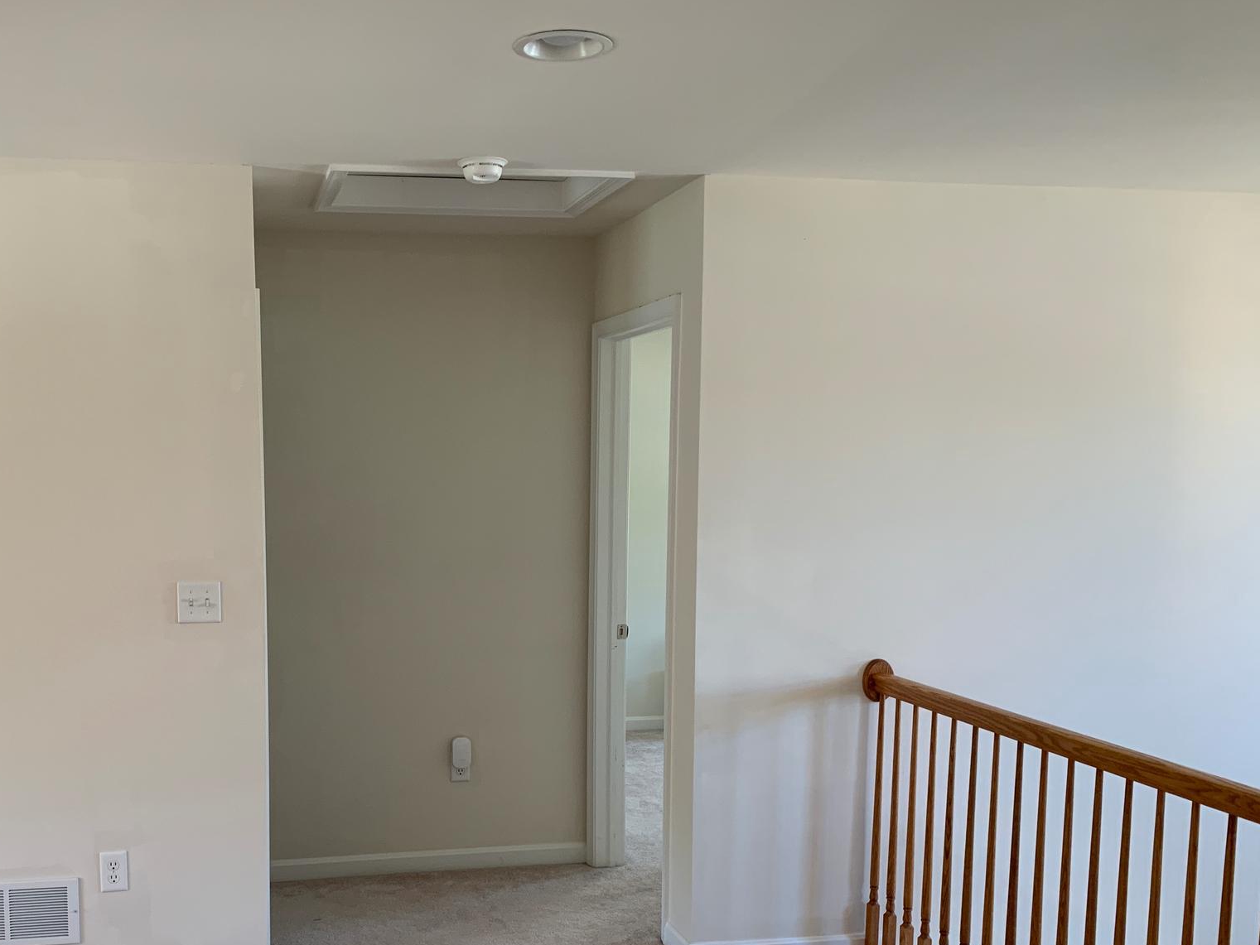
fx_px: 1274
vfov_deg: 40.3
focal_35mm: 35
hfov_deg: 51.8
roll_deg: +0.0
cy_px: 620
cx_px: 439
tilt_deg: -6.3
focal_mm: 4.25
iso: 125
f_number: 1.8
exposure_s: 1/60
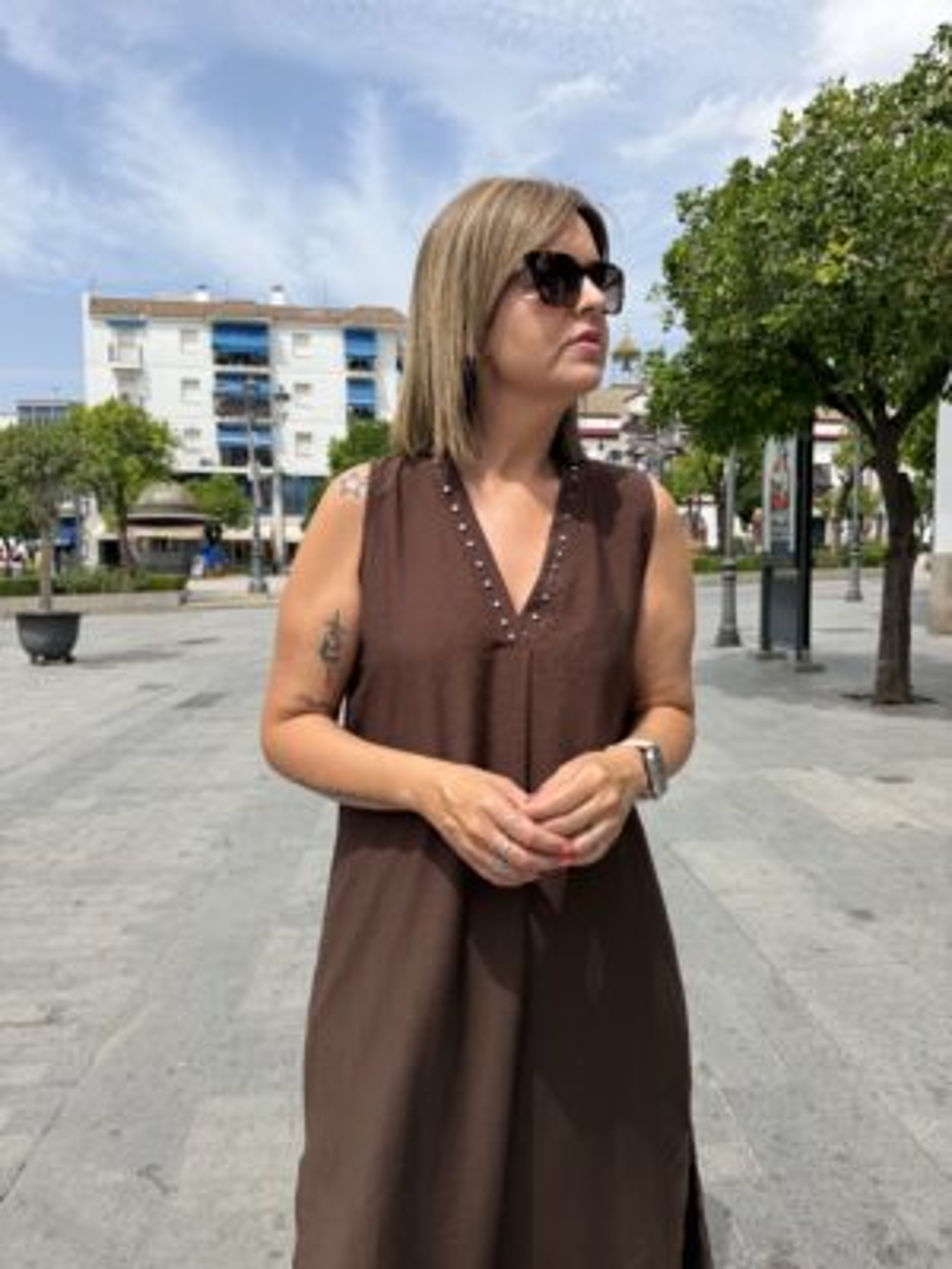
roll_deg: -0.4
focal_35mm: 24
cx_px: 476
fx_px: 880
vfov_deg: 71.6
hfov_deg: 56.8
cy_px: 634
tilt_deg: -9.9
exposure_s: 1/4673
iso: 80
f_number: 1.78
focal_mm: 6.76
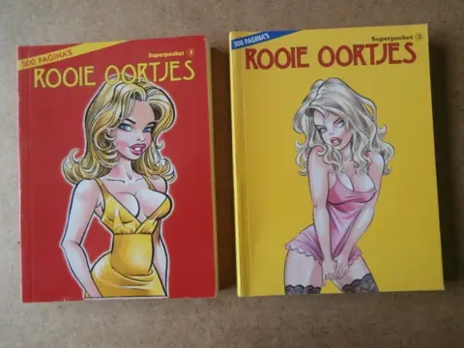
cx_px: 232
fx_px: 322
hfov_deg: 71.6
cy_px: 174
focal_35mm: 24
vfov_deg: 56.8
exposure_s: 1/25
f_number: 3
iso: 200
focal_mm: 4.2
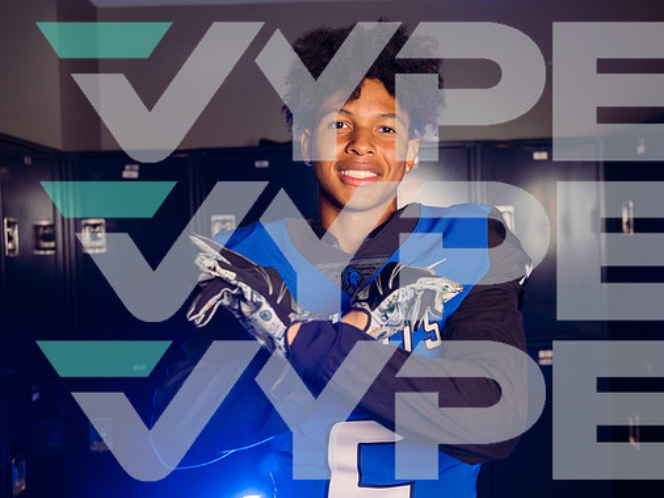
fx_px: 824
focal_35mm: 43
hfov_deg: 43.8
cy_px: 252
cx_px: 374
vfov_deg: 33.6
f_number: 4.5
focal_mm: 39
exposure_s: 1/250
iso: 320
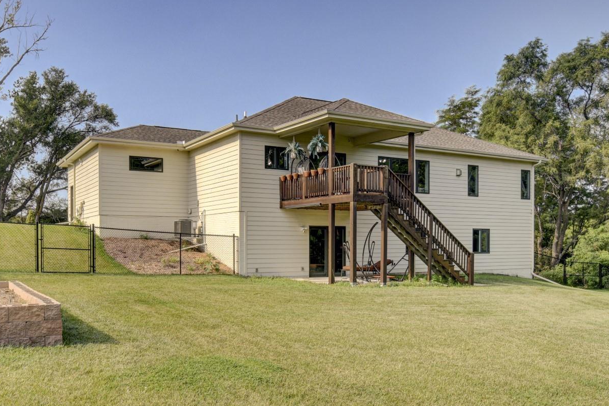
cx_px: 277
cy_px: 242
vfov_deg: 40.9
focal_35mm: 32
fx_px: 541
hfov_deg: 58.6
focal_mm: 16
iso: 400
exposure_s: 1/320
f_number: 8
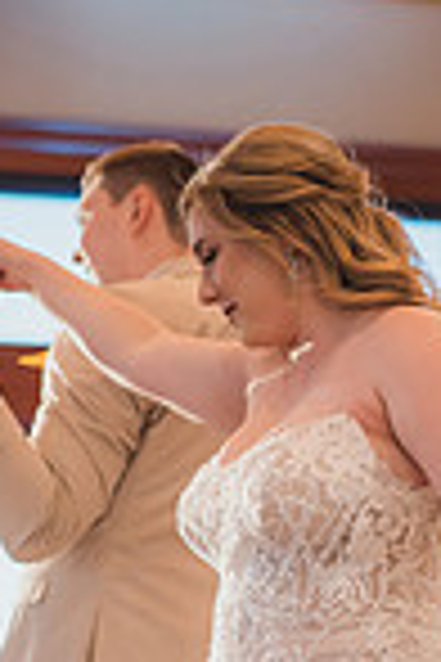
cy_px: 752
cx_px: 310
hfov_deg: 9.0
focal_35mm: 153
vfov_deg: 13.1
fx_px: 2811
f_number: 1.4
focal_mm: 50
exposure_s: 1/1250
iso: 1250
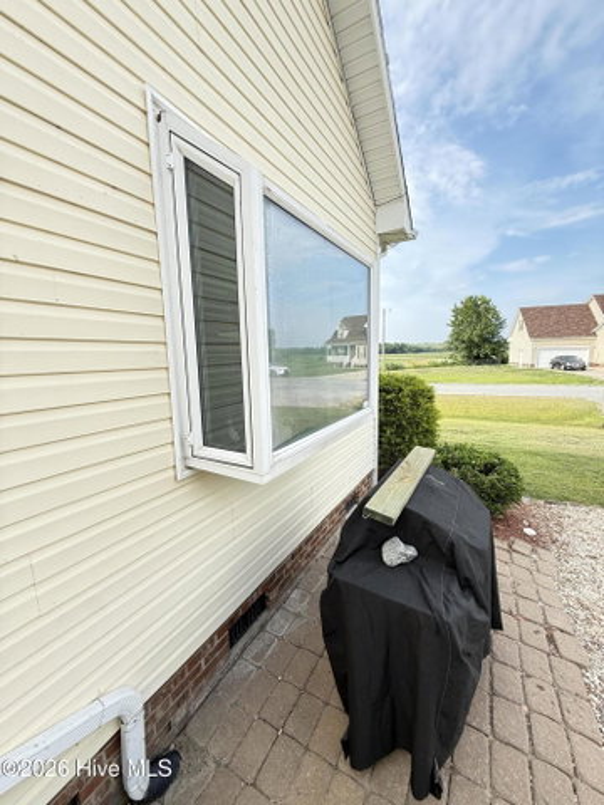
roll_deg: +1.3
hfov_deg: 85.7
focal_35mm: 14
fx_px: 326
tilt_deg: -6.9
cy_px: 402
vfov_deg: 102.1
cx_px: 302
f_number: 2.2
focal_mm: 2.22
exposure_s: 1/355
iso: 64
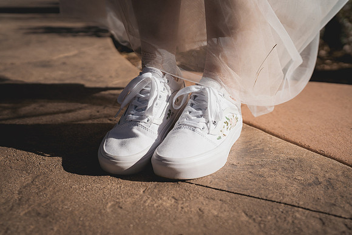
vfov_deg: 26.2
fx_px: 505
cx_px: 176
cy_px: 118
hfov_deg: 38.4
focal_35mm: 52
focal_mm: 50
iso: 200
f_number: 3.2
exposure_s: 1/8000
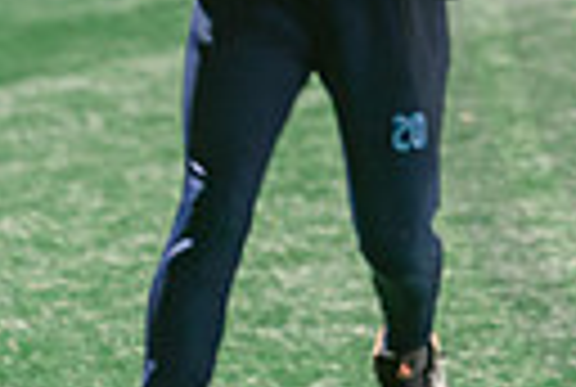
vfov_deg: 4.4
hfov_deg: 6.3
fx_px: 5068
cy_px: -101
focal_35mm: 316
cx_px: 1192
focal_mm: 70
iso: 2500
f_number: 3.2
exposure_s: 1/100
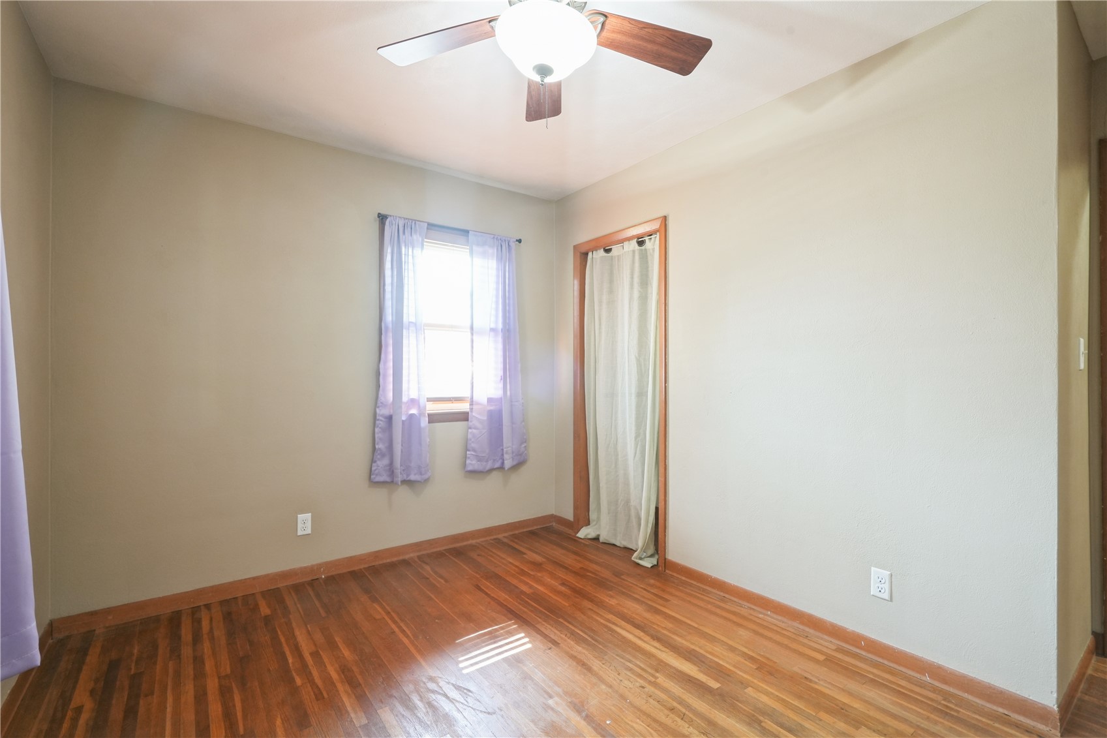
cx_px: 554
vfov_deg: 73.7
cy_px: 369
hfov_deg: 96.7
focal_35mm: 16
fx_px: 492
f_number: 10
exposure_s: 1/3.33
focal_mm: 16
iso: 400
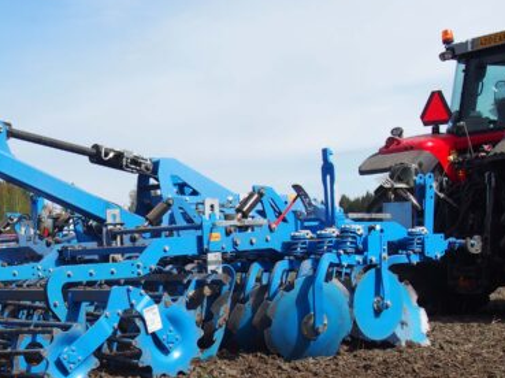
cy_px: 290
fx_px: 1093
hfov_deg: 25.6
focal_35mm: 75
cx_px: 108
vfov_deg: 19.4
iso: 200
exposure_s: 1/400
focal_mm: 18
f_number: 9
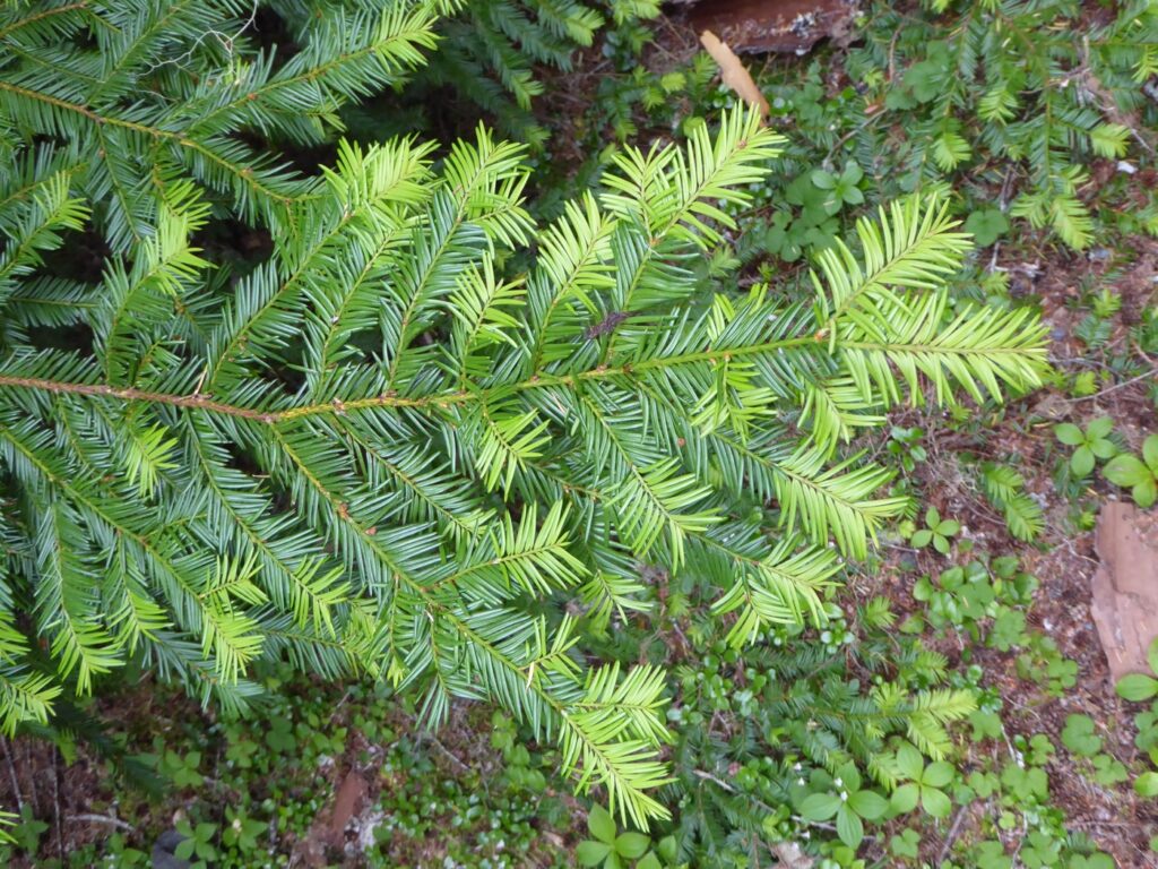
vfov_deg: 36.0
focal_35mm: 40
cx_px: 579
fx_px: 1338
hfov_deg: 46.8
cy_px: 434
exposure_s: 1/25
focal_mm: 7.2
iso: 400
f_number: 3.8
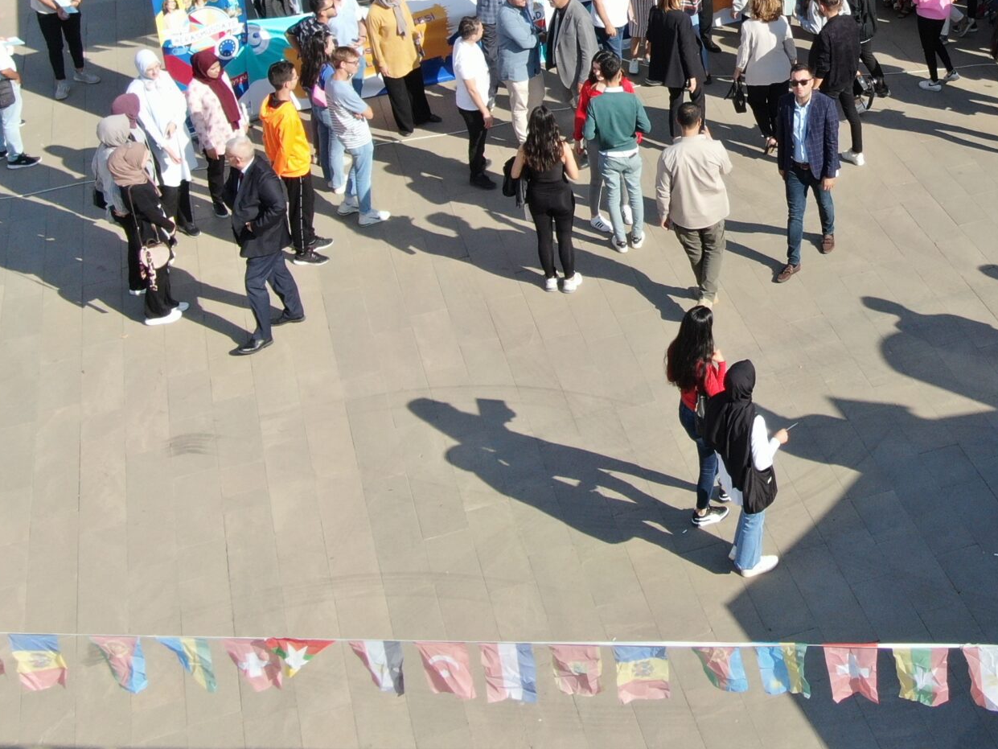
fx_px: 1903
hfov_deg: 28.4
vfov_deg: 21.5
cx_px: 868
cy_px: 3
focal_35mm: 66
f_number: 3.1
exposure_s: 1/640
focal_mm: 5.45
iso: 100
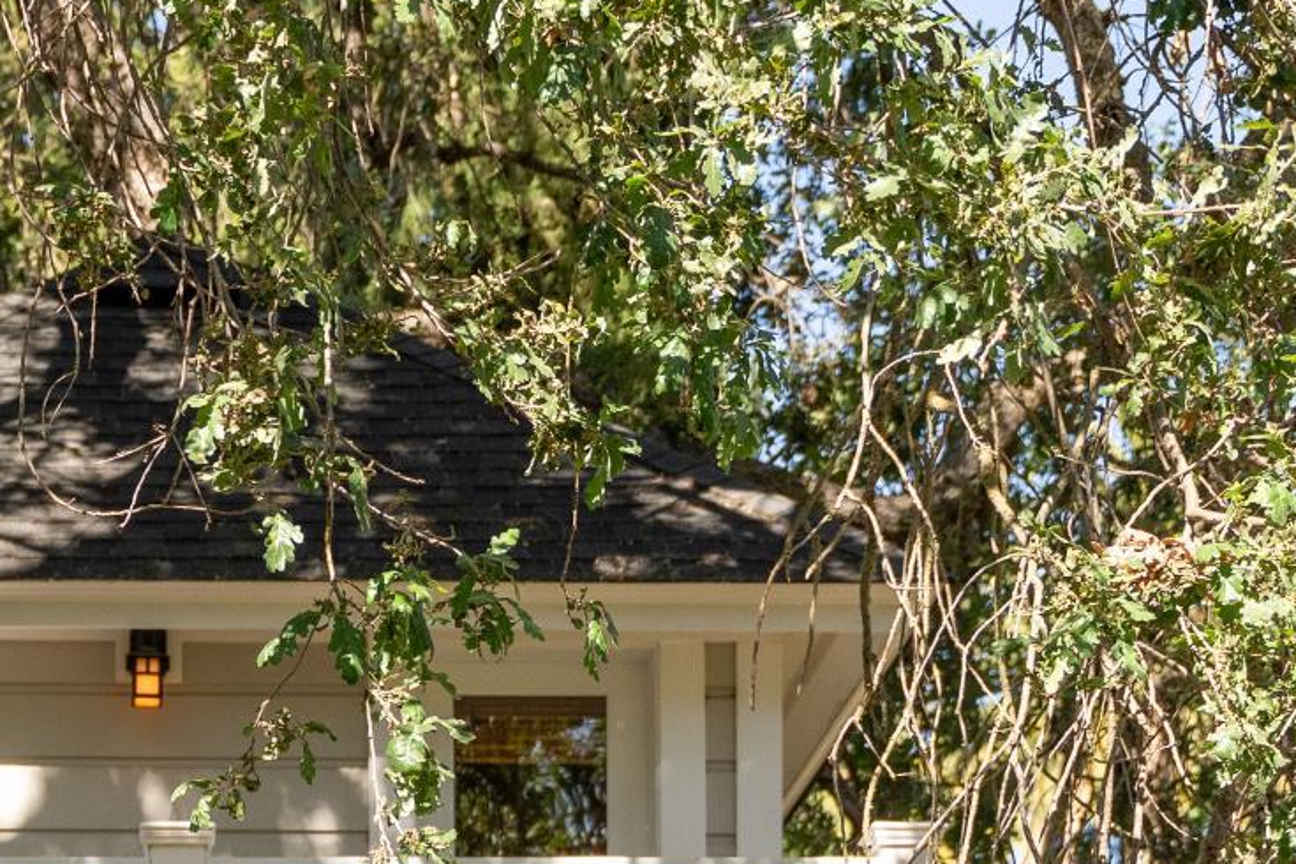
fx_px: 3600
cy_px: 834
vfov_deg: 13.5
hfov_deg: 20.1
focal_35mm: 100
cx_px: 194
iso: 400
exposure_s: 1/3200
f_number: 2.8
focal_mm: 33.3
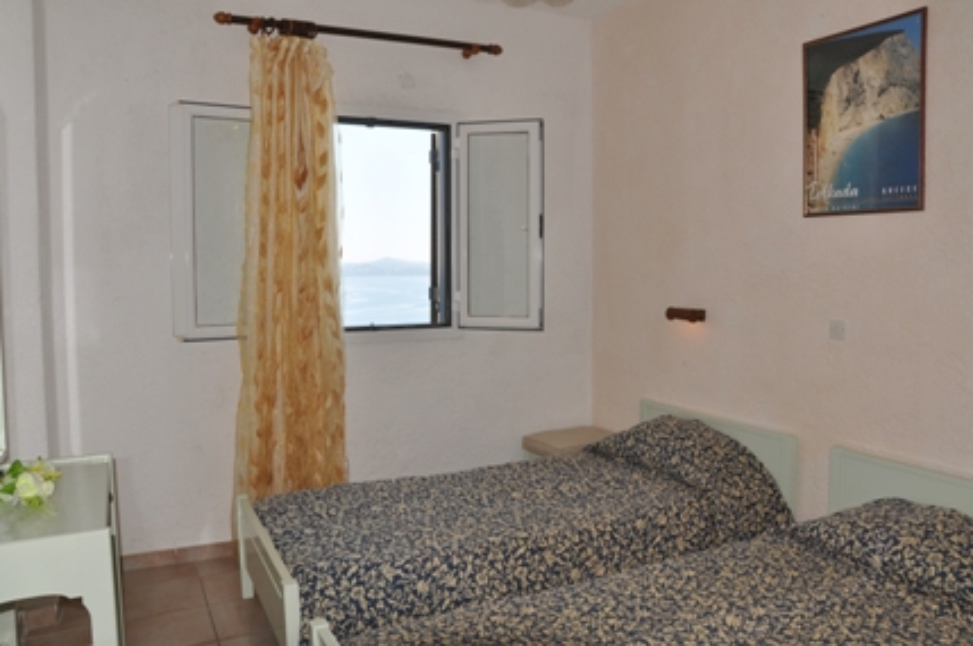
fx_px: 729
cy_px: 323
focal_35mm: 27
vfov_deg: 47.8
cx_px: 486
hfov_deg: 67.4
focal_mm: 18
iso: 200
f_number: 13
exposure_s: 1/125
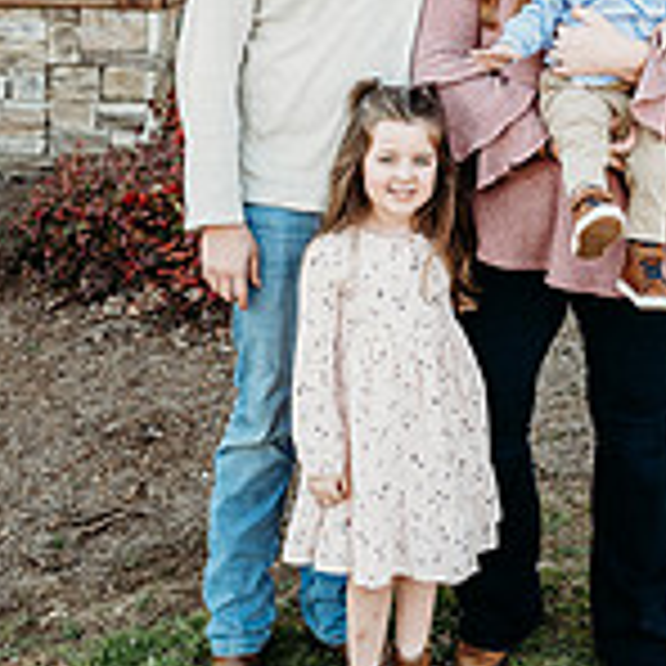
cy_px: 32
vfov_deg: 26.5
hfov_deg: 27.4
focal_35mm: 62
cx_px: 477
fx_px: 1350
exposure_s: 1/320
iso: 250
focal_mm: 24
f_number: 2.8
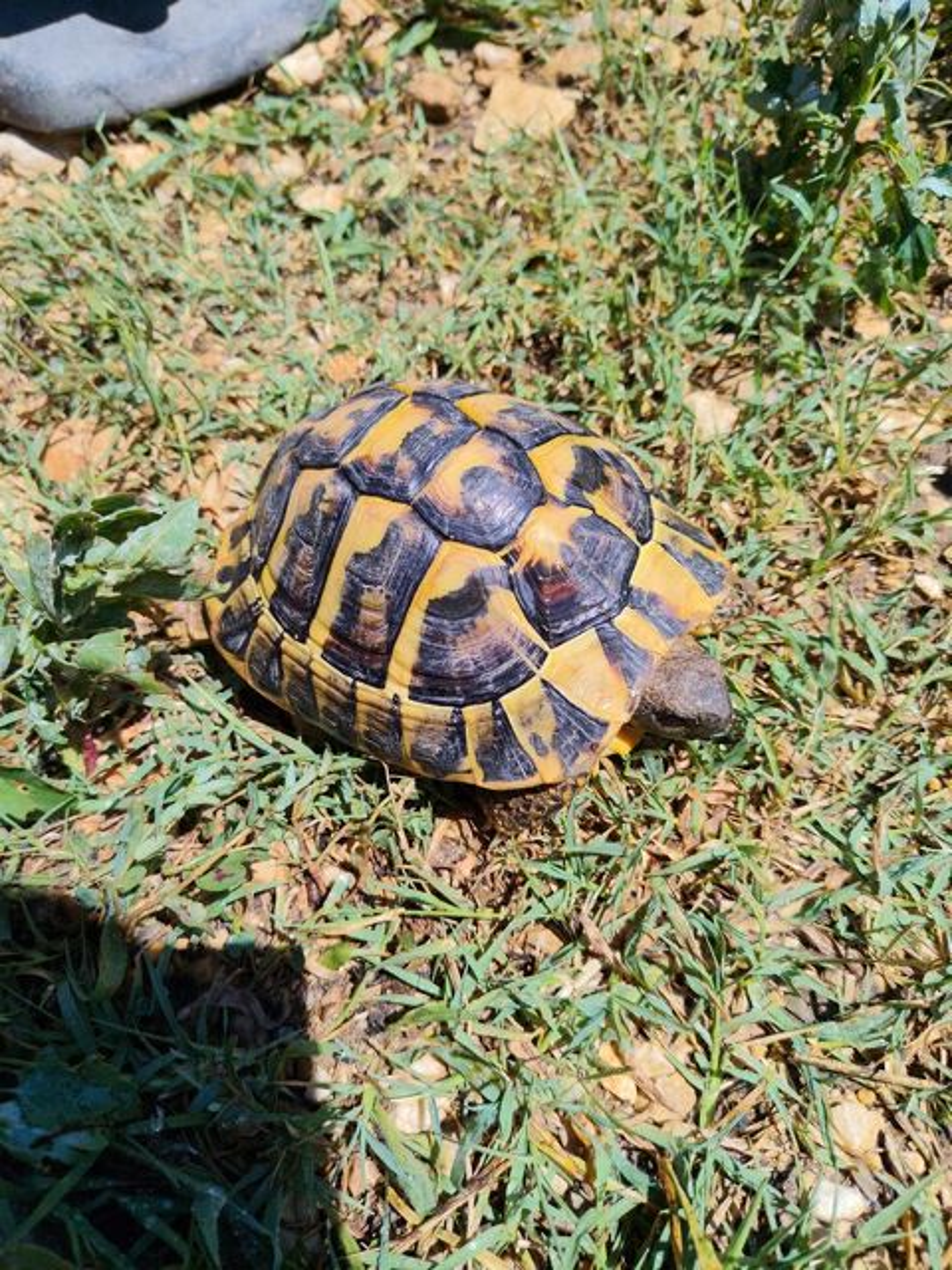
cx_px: 476
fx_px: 880
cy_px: 635
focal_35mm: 24
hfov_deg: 56.8
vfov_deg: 71.6
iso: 52
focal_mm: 5.24
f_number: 1.7
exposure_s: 1/940
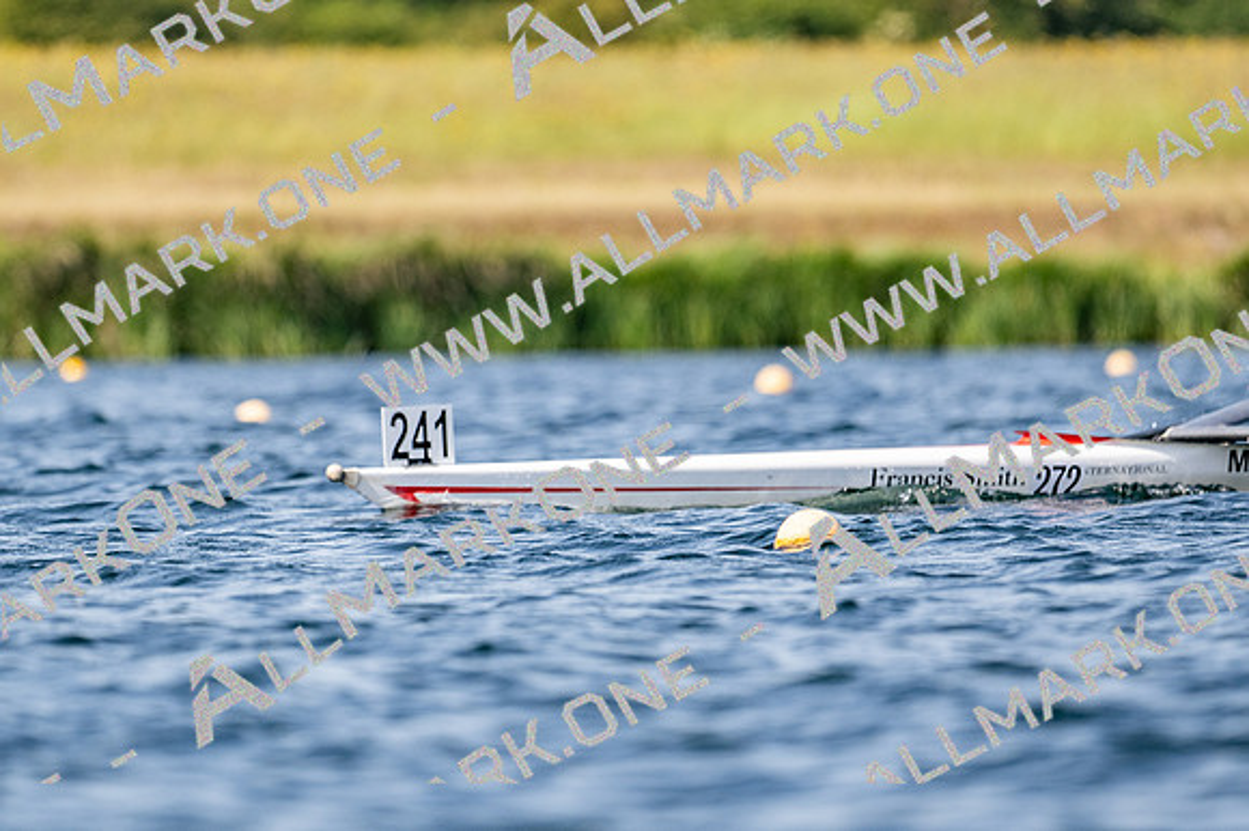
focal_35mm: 600
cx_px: 624
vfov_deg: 2.3
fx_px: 20804
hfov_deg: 3.4
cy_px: 416
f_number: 4.5
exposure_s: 1/2500
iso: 220
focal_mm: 400
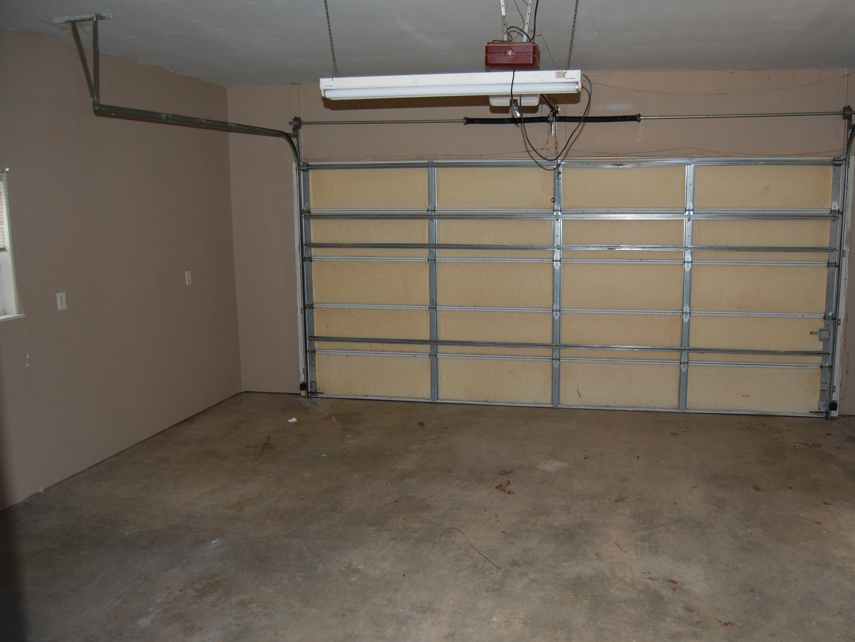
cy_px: 320
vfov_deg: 46.8
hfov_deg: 59.7
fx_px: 741
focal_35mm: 30
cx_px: 485
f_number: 3.5
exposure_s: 1/60
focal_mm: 18
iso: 400
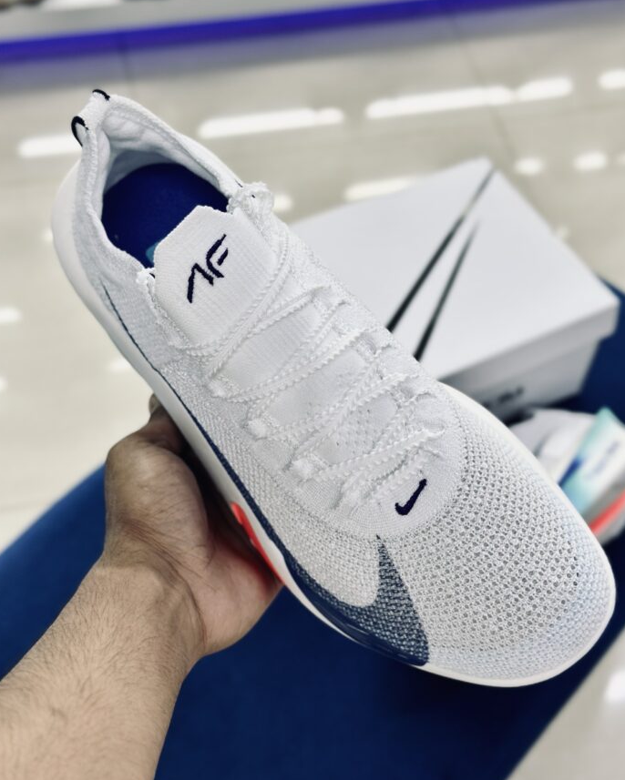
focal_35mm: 51
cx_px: 312
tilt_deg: -55.4
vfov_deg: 36.6
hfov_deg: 29.7
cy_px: 414
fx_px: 1179
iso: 80
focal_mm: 6.86
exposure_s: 1/180
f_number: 1.78
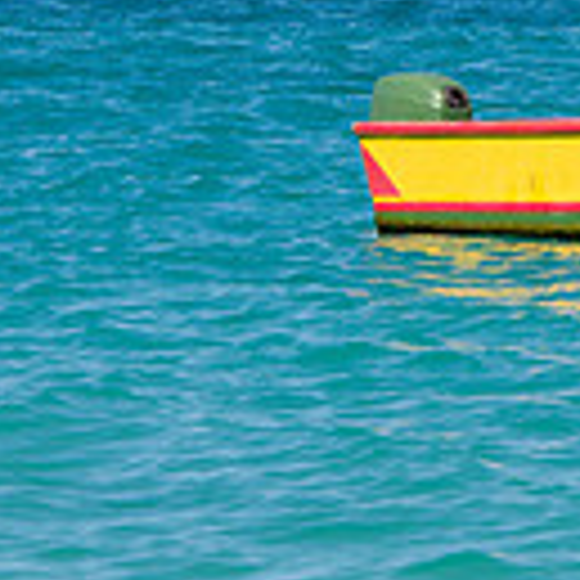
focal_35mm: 516
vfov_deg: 3.4
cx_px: 778
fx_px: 9782
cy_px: -229
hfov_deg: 3.4
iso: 100
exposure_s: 1/500
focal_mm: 135
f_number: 8
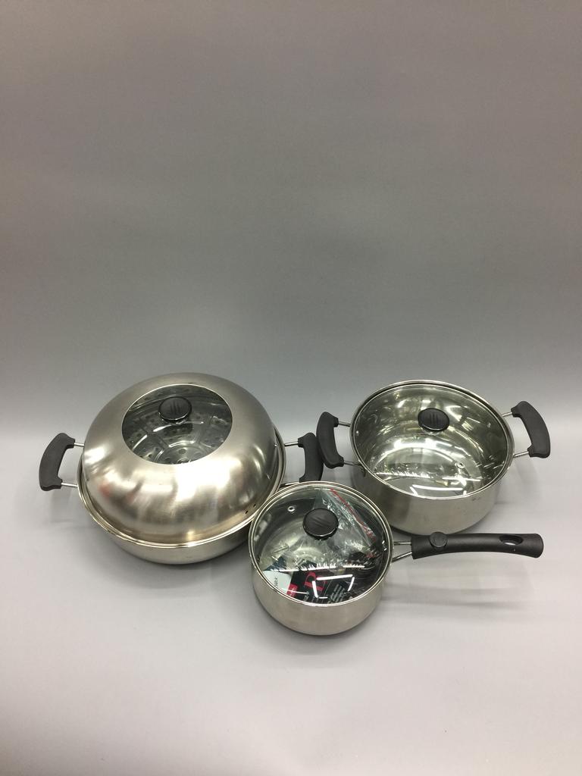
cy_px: 388
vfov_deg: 61.7
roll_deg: -1.0
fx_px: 650
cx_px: 291
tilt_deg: -42.7
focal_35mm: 29
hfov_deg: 48.2
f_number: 2.2
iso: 50
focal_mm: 4.15
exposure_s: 1/17
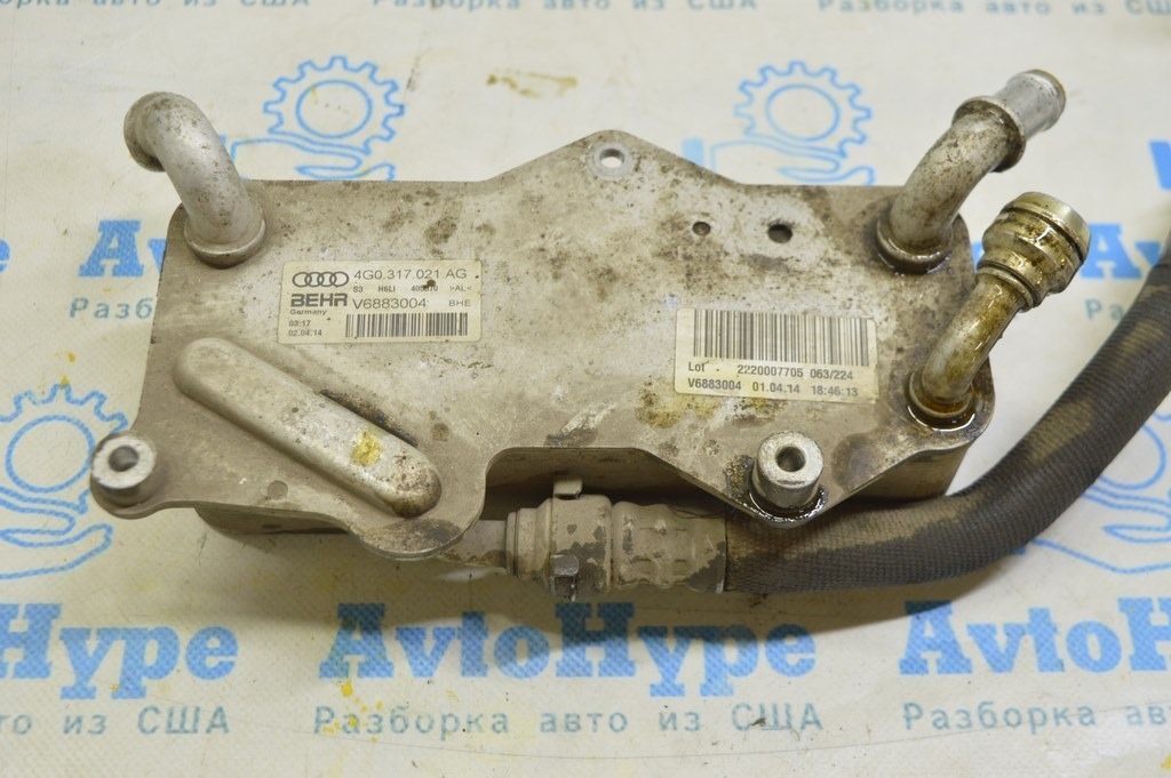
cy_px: 389
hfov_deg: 38.9
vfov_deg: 26.4
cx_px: 586
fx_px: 1658
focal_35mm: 51
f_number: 5.6
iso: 400
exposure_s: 1/20
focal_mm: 34
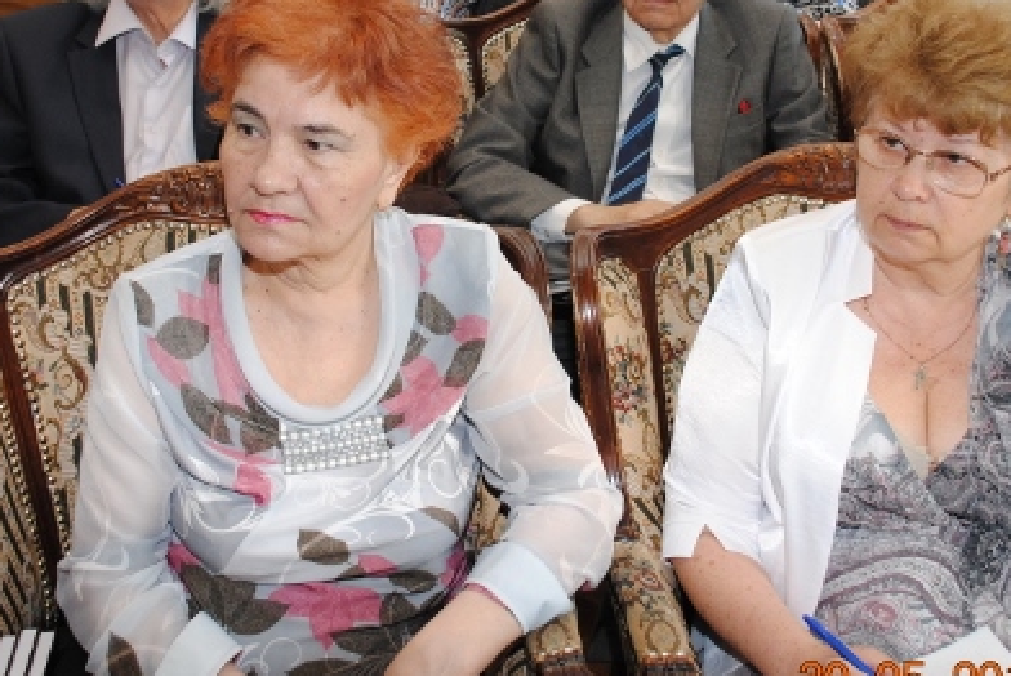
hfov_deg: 40.3
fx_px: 1377
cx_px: 539
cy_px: 212
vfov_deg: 27.4
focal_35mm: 49
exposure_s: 1/60
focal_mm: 20
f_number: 4
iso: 200
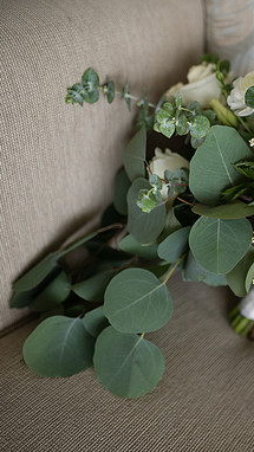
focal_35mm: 40
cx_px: 282
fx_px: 479
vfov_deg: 50.5
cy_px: 215
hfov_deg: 27.2
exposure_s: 1/250
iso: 200
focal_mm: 24
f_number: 1.6
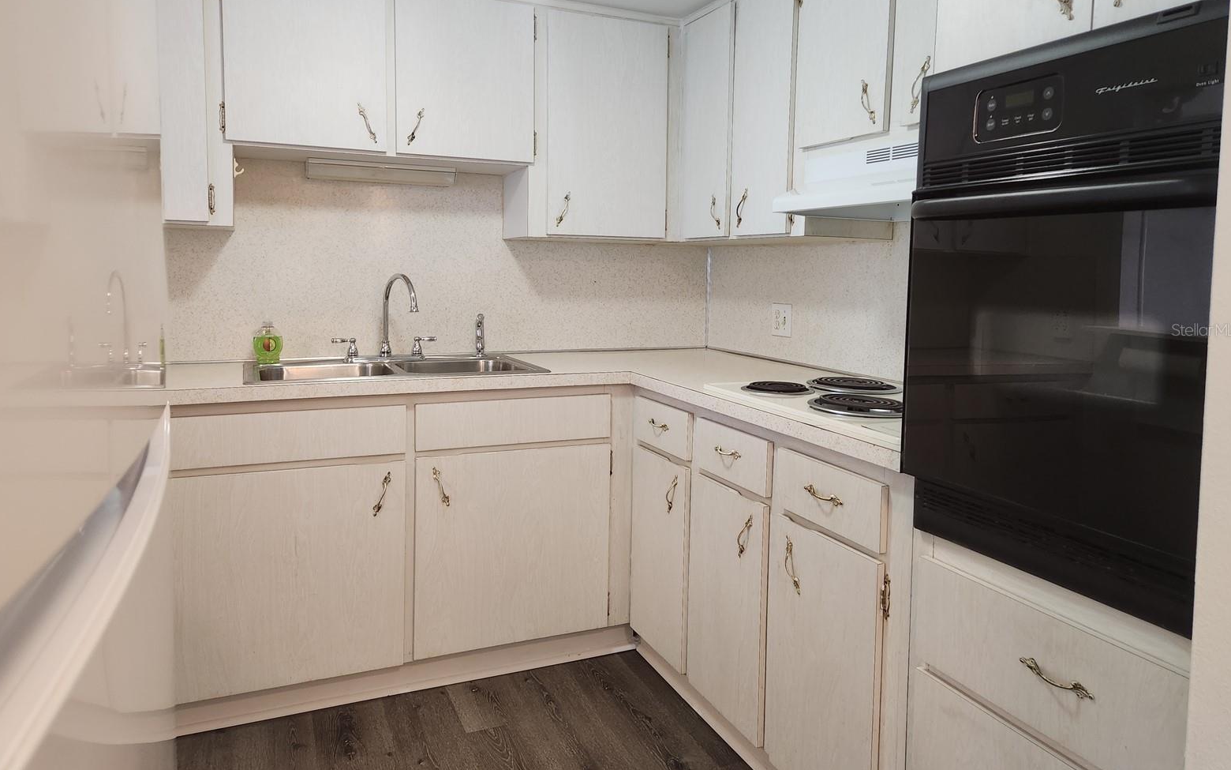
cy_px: 329
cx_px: 615
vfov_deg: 49.1
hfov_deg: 72.5
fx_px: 839
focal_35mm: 25
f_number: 1.8
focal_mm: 5.4
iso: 320
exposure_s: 1/120
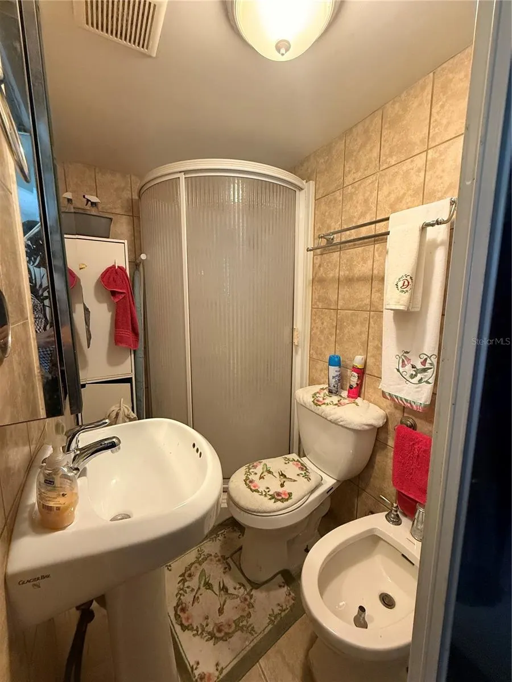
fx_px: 276
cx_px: 256
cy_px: 341
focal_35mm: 14
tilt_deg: -7.9
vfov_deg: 102.1
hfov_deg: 85.7
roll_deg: -0.2
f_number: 2.2
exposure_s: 1/60
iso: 640
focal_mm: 2.22
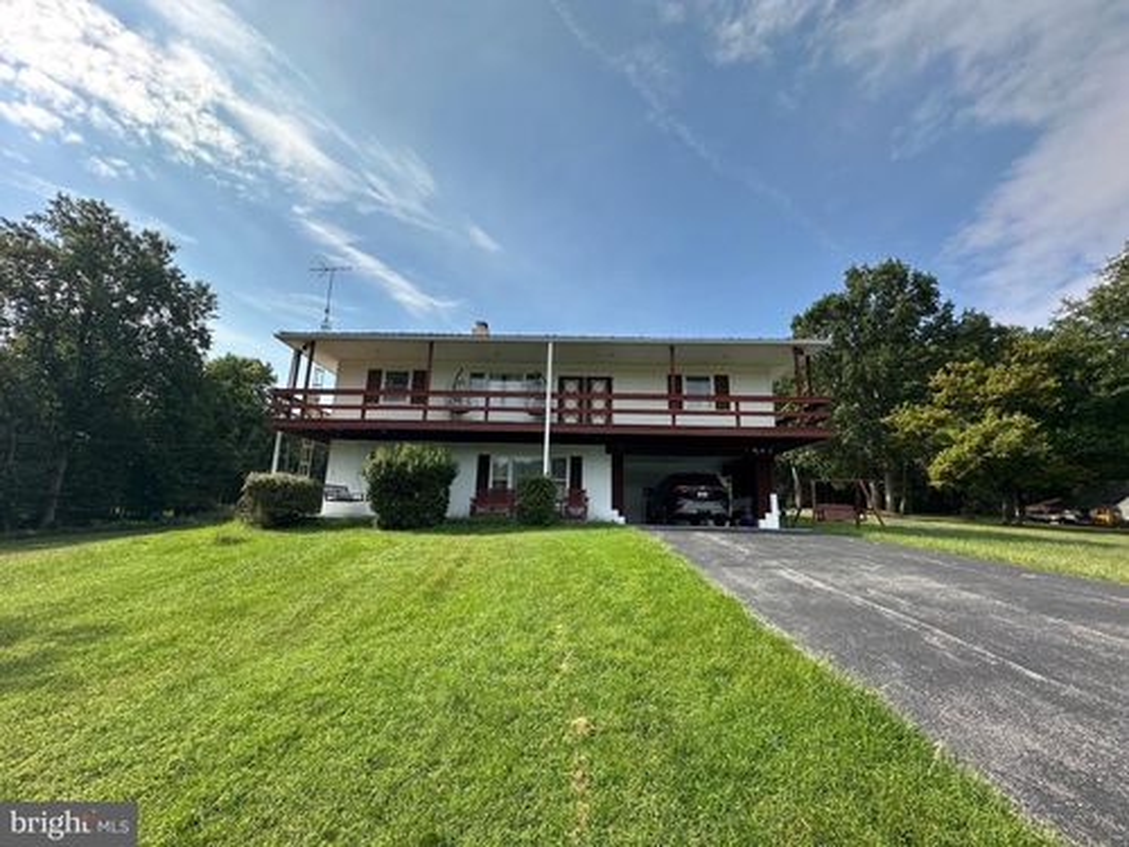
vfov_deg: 85.7
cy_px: 424
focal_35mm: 14
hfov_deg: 102.1
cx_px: 564
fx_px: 457
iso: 50
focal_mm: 2.22
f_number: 2.2
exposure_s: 1/1511
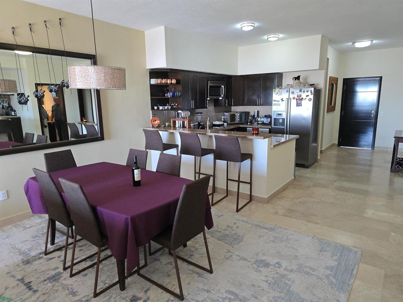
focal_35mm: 23
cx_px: 202
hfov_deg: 73.9
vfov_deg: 58.9
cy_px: 151
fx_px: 268
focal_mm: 6.3
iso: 400
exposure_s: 1/120
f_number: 1.7
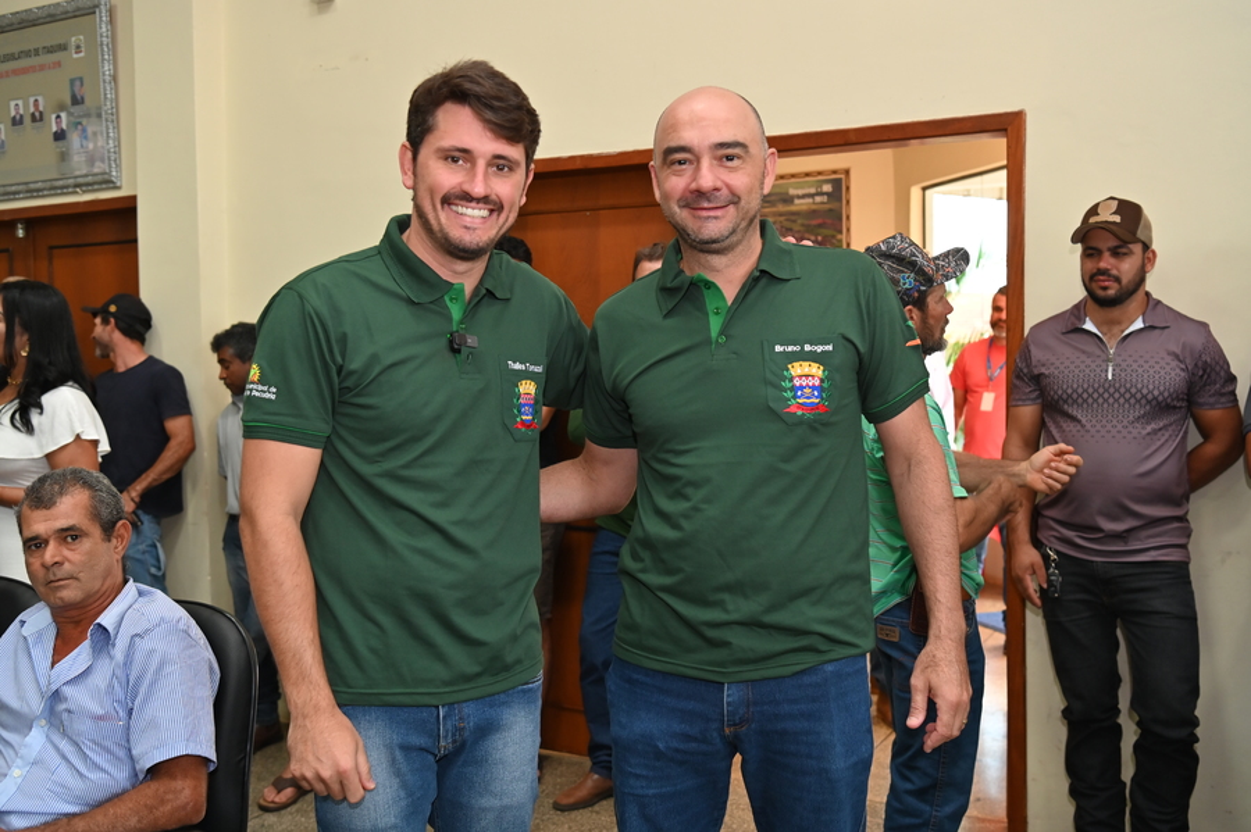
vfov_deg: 37.8
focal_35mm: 35
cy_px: 416
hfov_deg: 54.5
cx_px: 626
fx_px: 1216
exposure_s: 1/125
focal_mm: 35
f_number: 4
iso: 1250
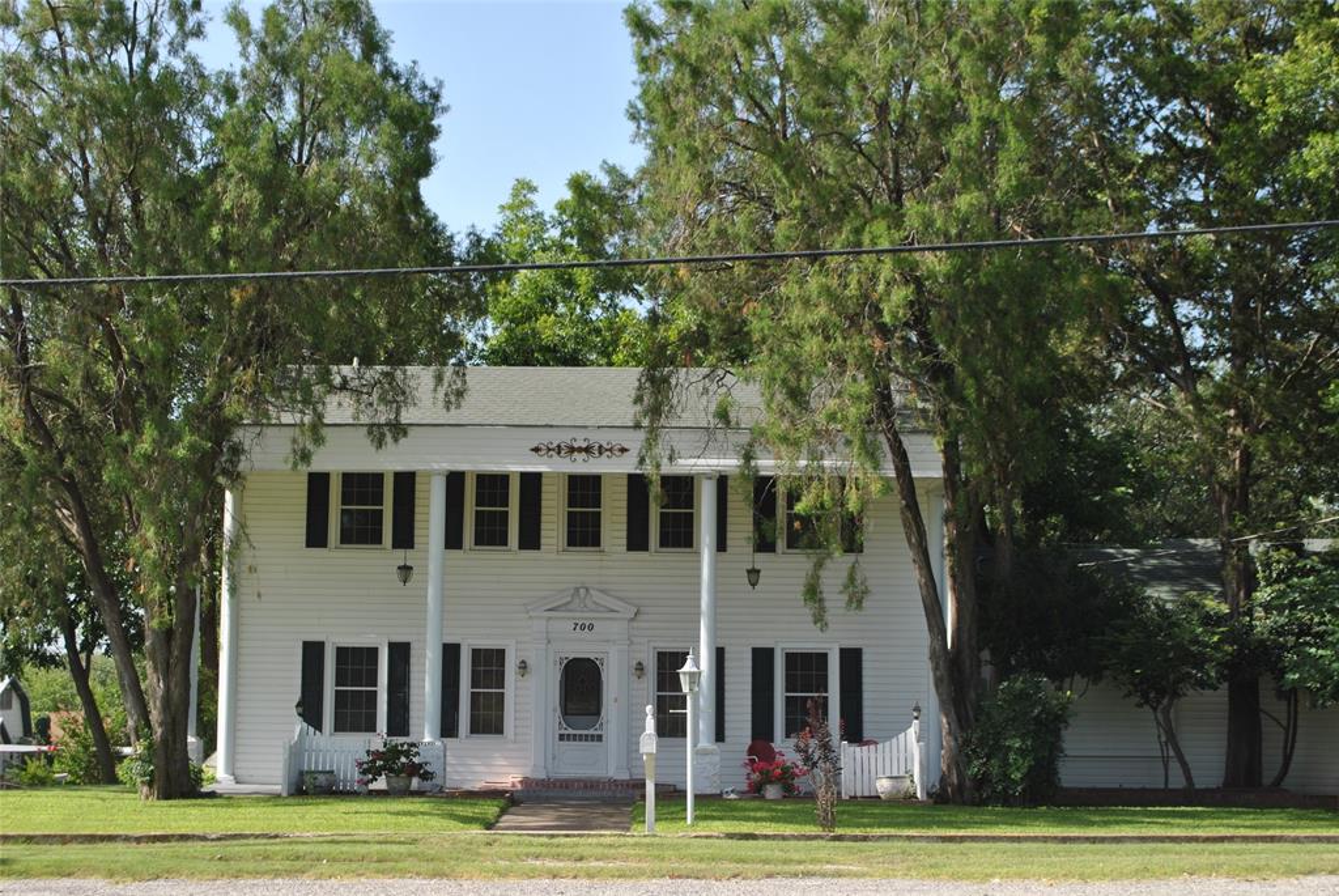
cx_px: 670
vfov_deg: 25.1
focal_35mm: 54
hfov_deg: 36.8
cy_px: 448
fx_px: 2010
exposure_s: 1/200
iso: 100
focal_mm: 36
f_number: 7.1
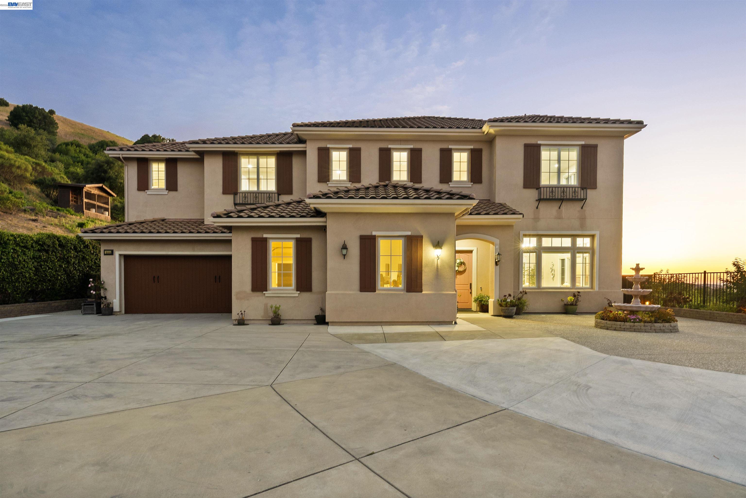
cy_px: 249
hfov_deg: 90.0
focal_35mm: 18
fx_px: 373
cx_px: 373
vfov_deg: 67.5
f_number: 8
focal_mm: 18
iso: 640
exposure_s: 2.5
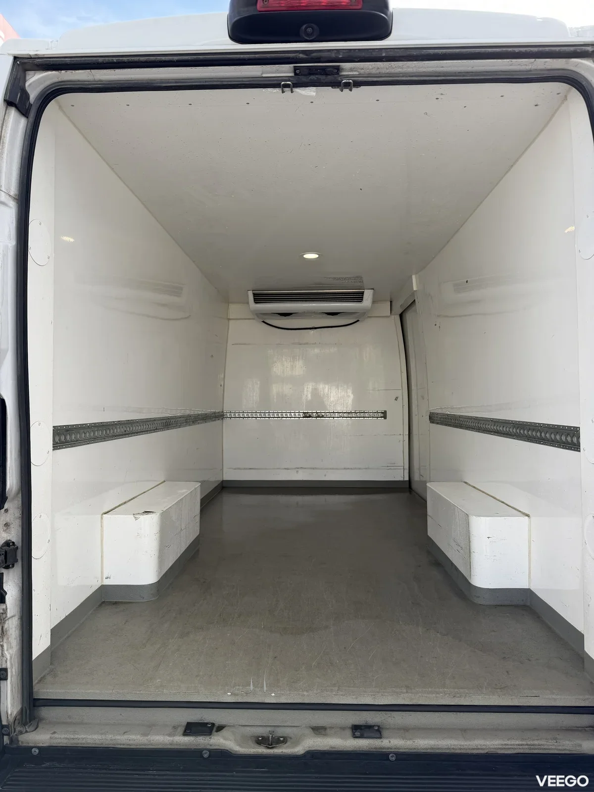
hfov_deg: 56.8
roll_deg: -0.5
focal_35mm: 24
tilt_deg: -1.6
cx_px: 297
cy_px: 396
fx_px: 549
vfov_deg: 71.6
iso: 80
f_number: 1.78
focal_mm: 6.76
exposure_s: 1/1271
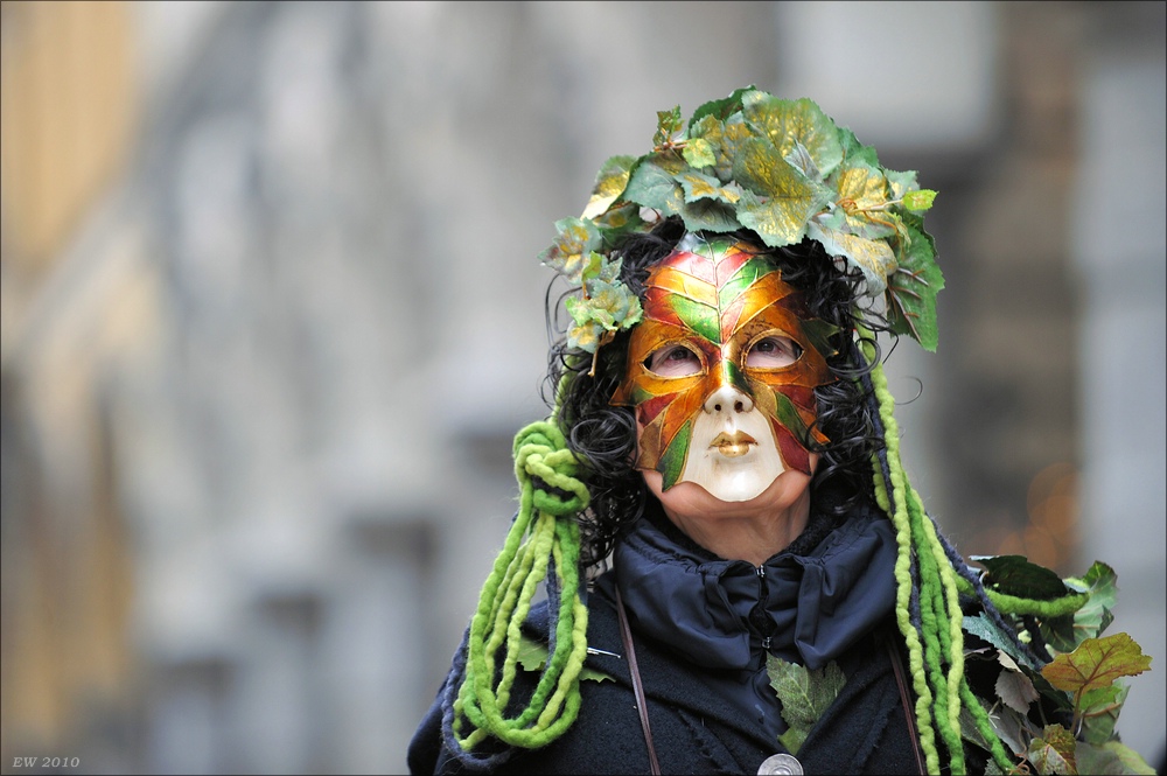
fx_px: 6478
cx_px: 584
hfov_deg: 10.3
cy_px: 388
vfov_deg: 6.9
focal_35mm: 200
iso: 500
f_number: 3.2
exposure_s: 1/200
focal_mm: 200
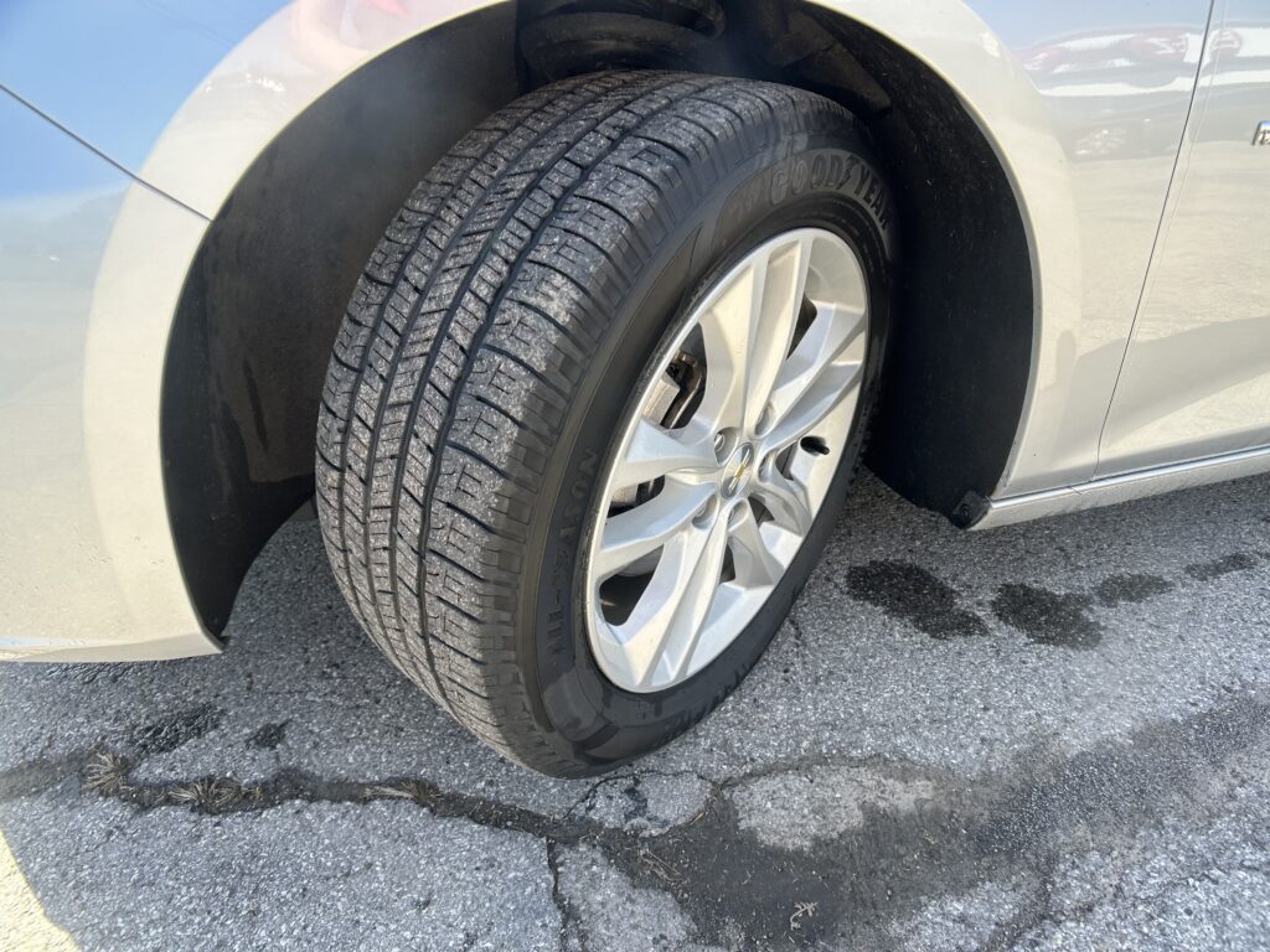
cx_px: 635
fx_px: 954
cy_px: 476
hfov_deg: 67.3
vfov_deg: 53.1
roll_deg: -1.6
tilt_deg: -27.3
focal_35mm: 26
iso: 50
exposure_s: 1/521
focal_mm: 5.7
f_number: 1.5
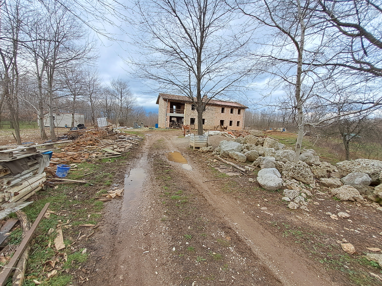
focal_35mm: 13
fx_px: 143
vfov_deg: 89.9
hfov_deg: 106.2
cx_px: 191
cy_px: 143
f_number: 2.2
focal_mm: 1.42
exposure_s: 1/428
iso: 40
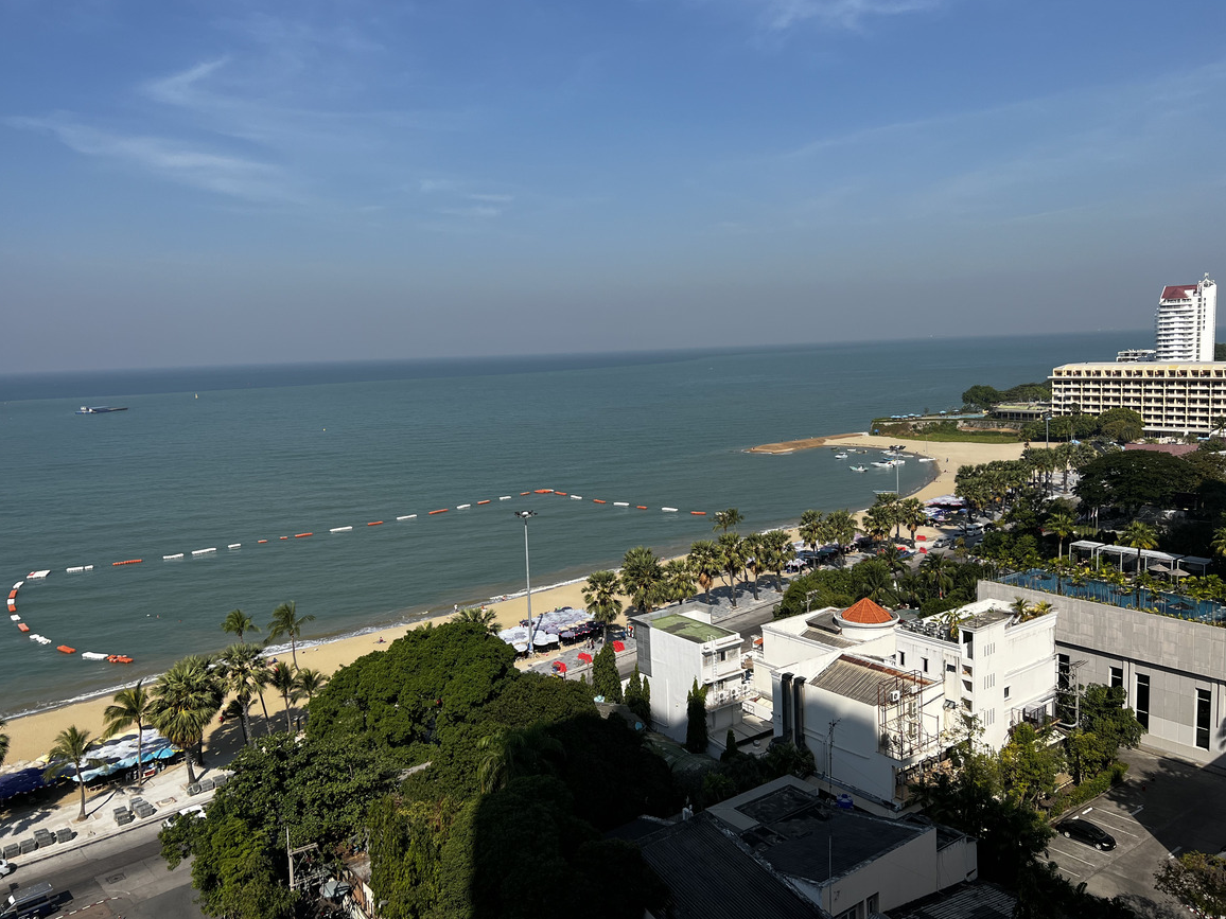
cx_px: 614
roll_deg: +2.4
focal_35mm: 27
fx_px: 956
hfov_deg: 65.3
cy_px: 453
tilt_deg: -7.1
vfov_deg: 51.4
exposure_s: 1/5587
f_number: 1.5
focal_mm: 5.7
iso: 50
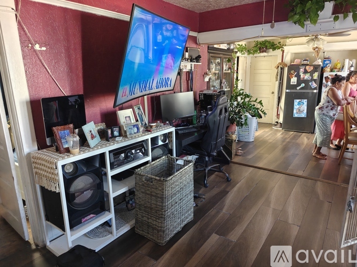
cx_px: 178
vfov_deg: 58.9
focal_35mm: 23
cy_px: 134
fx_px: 237
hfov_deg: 73.9
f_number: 1.6
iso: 640
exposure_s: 1/120
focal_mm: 6.06
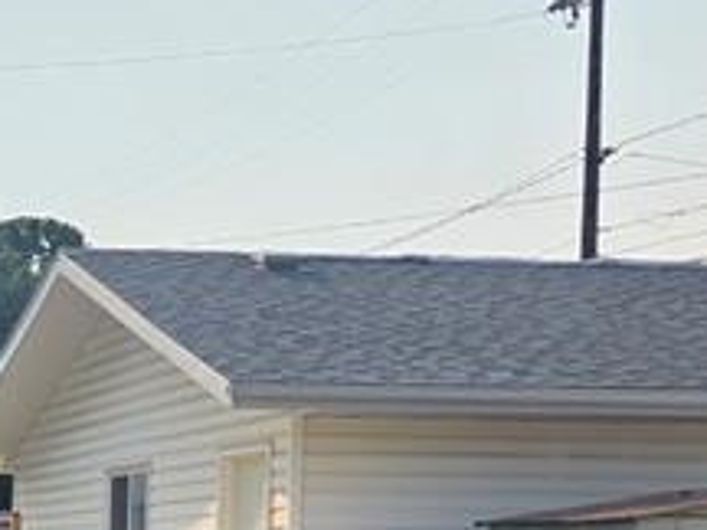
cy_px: 664
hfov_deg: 16.5
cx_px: -347
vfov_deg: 13.2
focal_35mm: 109
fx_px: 2226
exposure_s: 1/7944
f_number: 1.7
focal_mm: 6.3
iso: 64
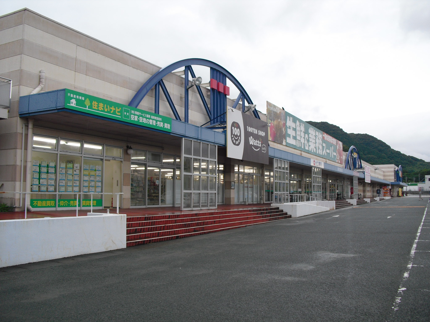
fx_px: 447
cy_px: 161
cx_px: 215
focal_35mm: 36
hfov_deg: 51.4
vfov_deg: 39.7
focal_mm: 6.3
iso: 100
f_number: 3.1
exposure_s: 1/160
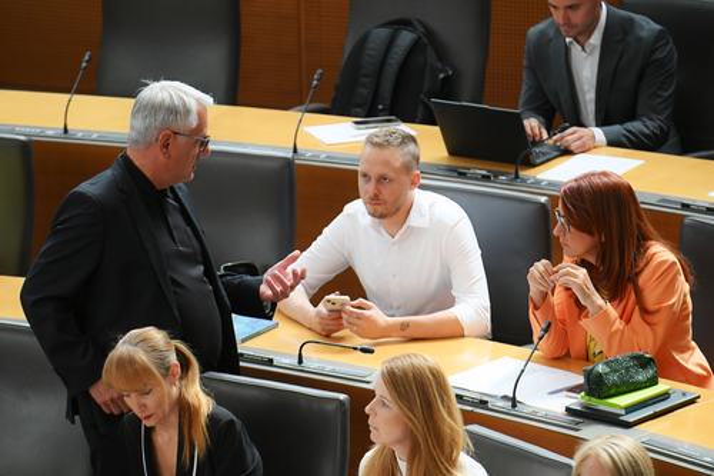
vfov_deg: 4.0
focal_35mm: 340
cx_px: 357
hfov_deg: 6.1
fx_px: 6741
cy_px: 238
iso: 2500
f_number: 6
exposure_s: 1/320
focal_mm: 340
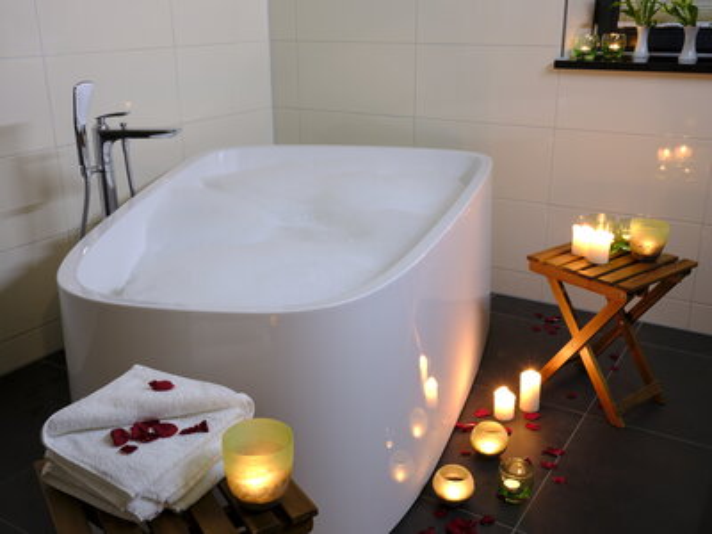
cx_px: 356
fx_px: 740
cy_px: 267
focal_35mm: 36
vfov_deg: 39.7
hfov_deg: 51.4
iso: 200
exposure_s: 10
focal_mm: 45
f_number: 18
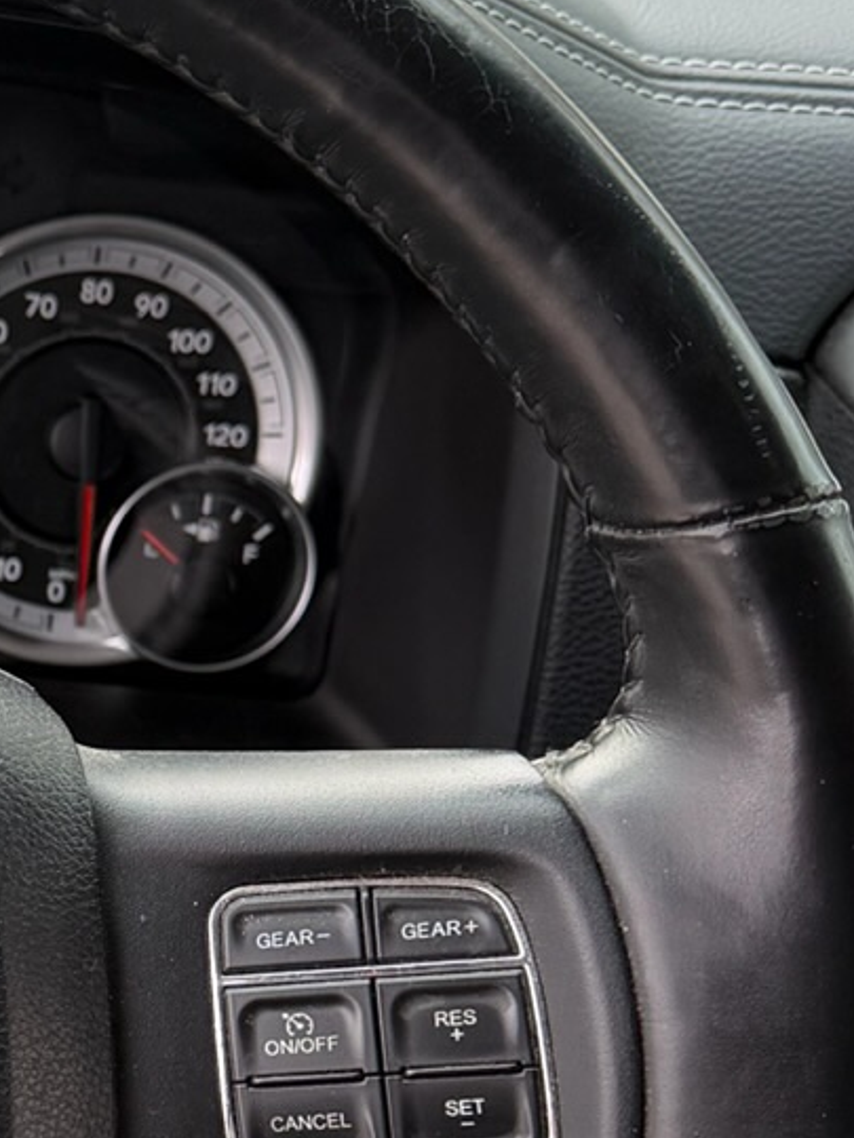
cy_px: 835
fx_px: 2993
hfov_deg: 14.7
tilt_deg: -33.6
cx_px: -550
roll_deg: -0.6
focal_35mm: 91
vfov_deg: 21.4
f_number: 1.78
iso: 80
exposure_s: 1/207
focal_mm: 6.76
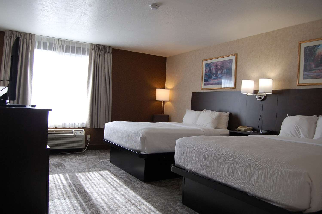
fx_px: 241
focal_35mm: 27
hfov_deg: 67.4
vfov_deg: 47.9
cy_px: 107
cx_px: 161
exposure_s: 1/125
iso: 400
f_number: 5.6
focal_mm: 18
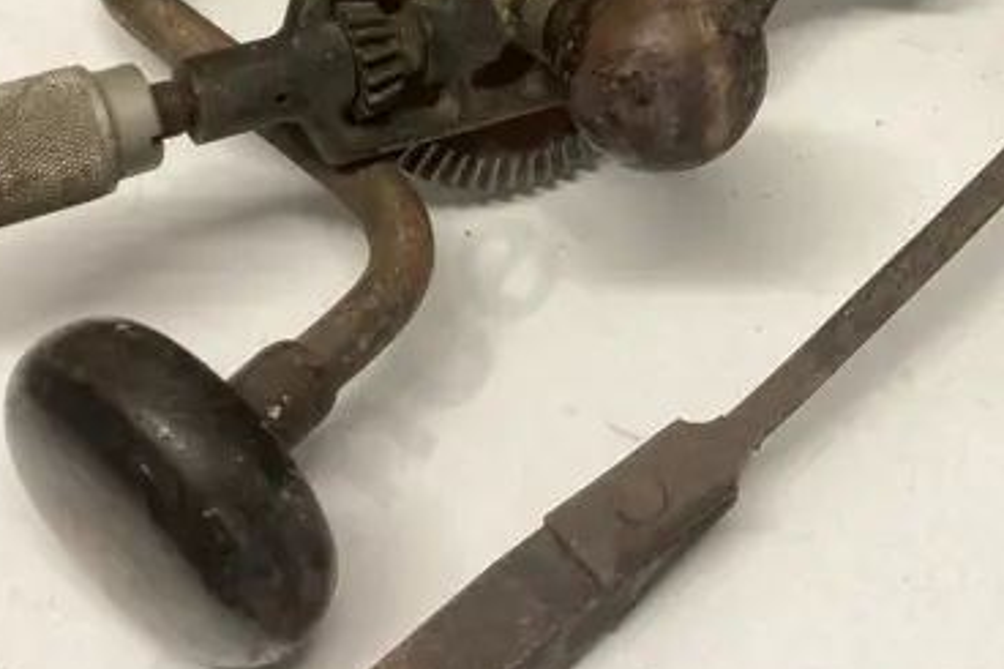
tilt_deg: -44.0
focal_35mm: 81
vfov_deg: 16.1
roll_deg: -6.4
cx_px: 832
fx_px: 2258
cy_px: -169
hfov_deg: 24.6
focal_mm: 3.99
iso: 64
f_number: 1.8
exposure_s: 1/50
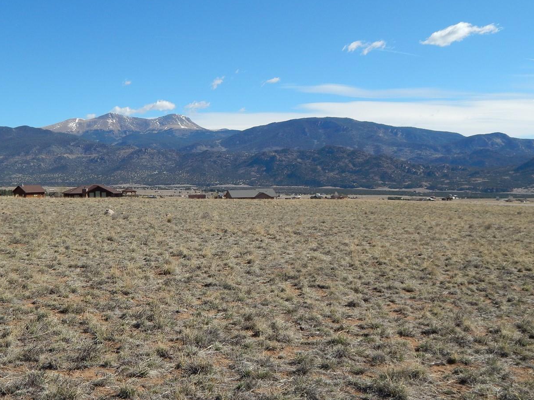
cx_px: 231
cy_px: 211
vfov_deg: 35.1
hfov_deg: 45.7
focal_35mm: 41
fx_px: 632
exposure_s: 1/500
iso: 125
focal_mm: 5.6
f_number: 6.5
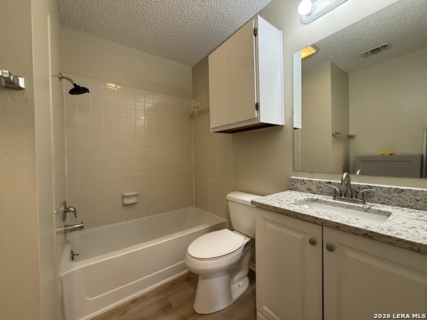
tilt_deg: -2.4
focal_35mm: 14
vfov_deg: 85.7
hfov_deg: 102.1
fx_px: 173
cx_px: 214
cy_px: 160
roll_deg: +0.3
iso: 200
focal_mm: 2.22
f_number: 2.2
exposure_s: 1/60
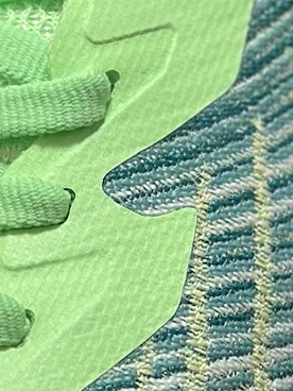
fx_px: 3013
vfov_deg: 7.4
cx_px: 210
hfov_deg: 5.6
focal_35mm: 267
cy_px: 193
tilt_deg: -61.2
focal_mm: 6.86
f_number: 1.78
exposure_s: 1/1639
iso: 80
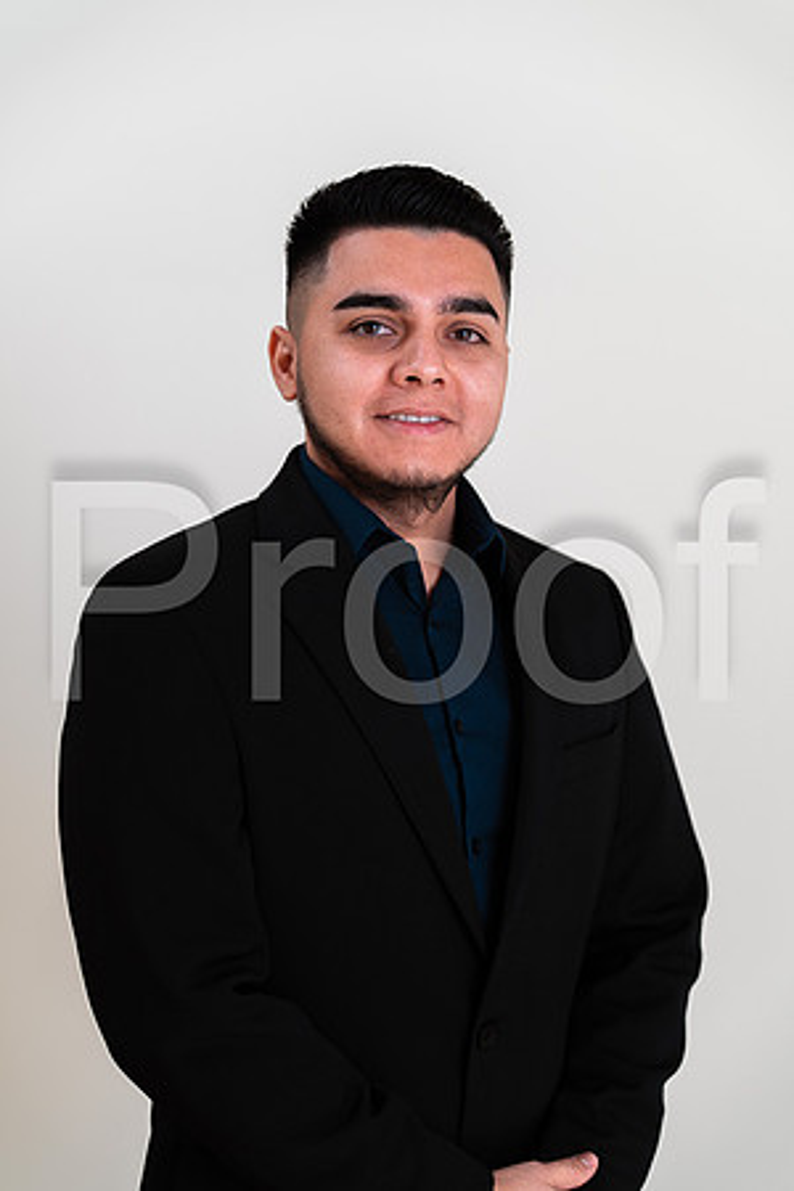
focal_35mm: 85
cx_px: 397
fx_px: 2812
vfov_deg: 23.9
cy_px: 596
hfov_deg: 16.1
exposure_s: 1/160
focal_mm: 85
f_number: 2.8
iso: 50
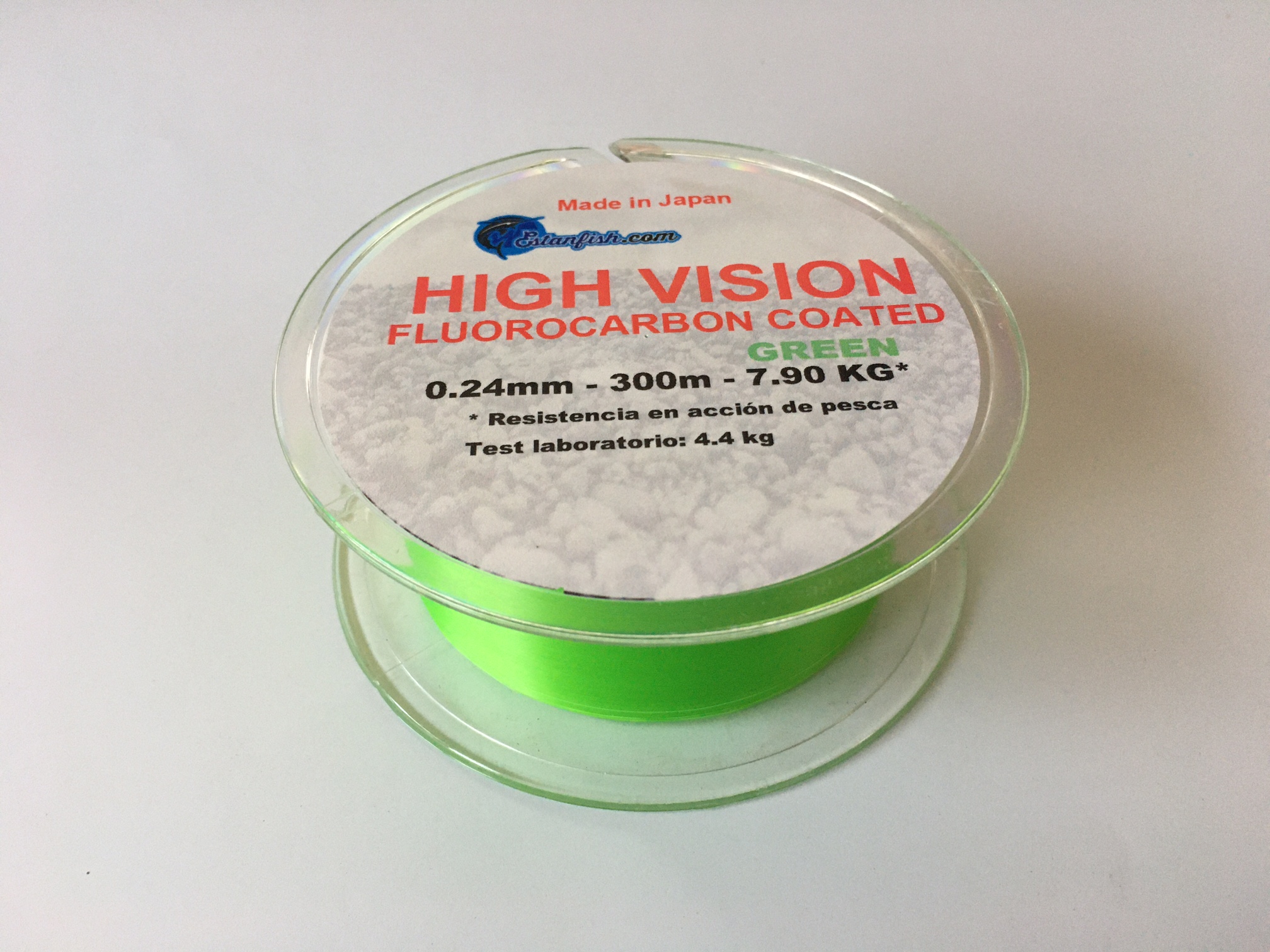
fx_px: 1064
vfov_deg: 48.2
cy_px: 476
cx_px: 635
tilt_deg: -46.7
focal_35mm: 29
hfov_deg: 61.7
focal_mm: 4.15
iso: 160
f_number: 2.2
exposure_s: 1/33
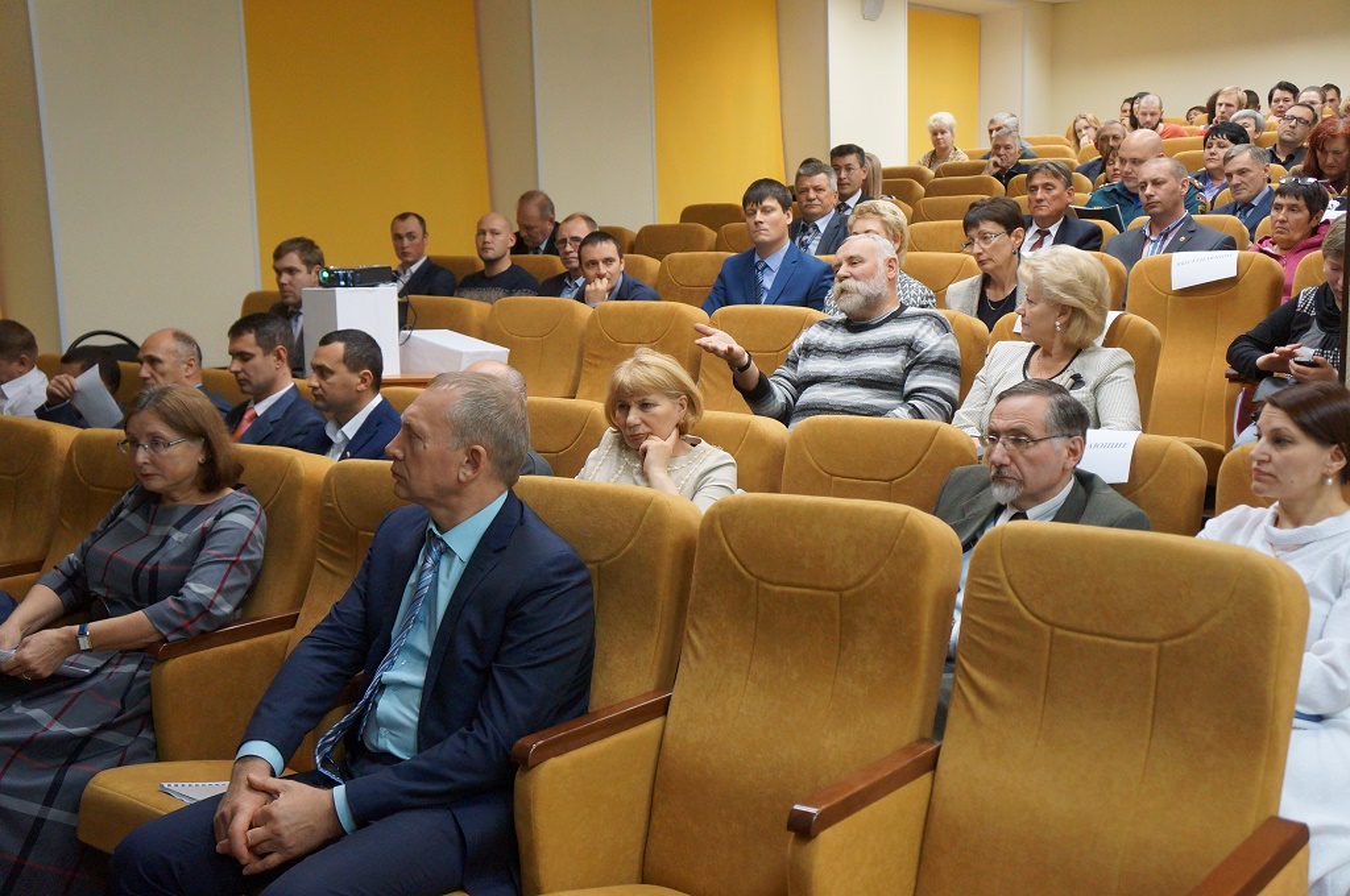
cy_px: 448
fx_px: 1517
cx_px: 675
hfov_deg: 48.0
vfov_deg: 32.9
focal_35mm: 40
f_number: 4
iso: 2000
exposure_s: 1/160
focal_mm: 27
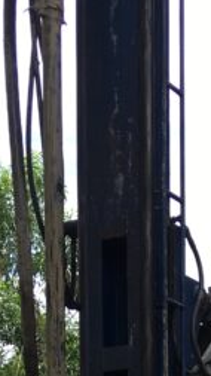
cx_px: 211
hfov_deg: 9.4
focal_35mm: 128
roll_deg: -1.1
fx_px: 1275
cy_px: 698
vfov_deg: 14.5
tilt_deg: -1.5
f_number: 2.2
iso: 25
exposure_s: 1/582
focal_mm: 4.15
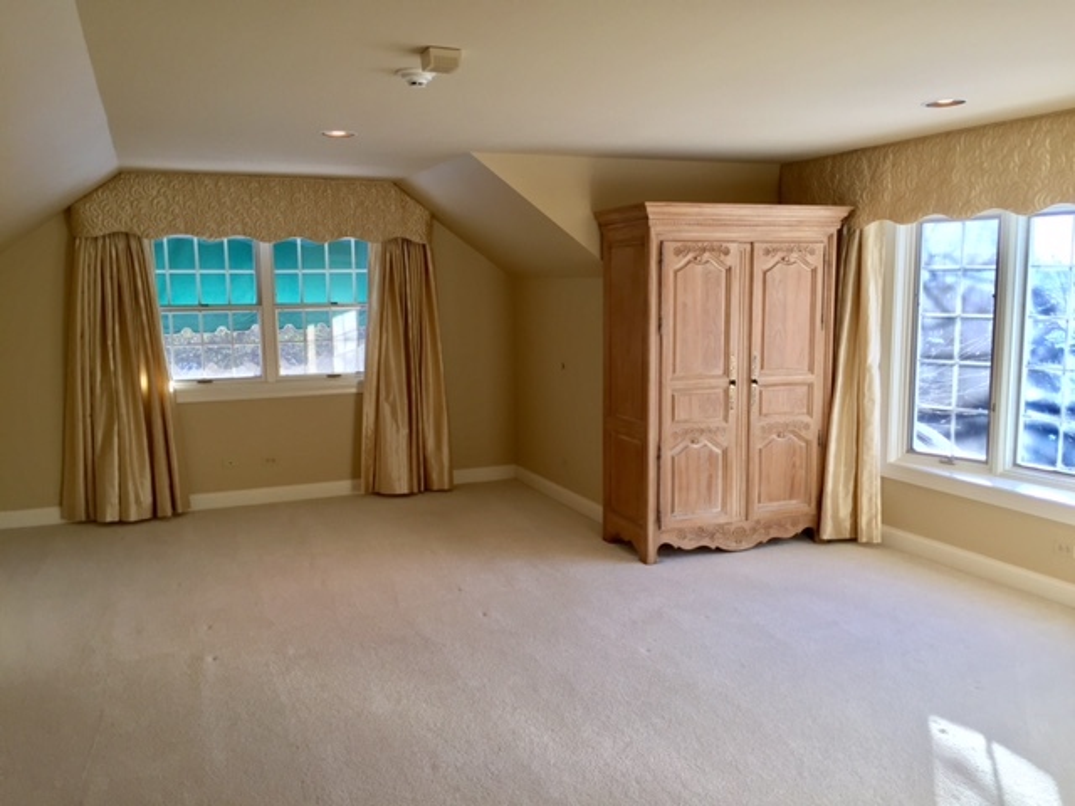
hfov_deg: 61.7
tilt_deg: -7.7
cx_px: 538
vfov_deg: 48.2
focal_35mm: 29
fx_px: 901
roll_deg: +1.5
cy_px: 403
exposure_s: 1/120
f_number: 2.2
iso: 50
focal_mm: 4.15
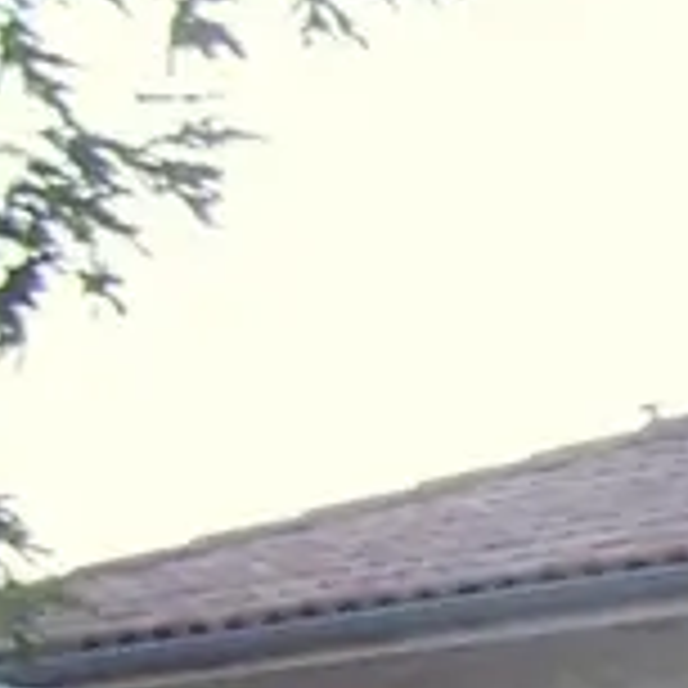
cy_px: 976
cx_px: 2095
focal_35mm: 281
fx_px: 6319
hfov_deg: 5.8
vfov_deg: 6.2
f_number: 2.8
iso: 80
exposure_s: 1/160
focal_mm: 6.3
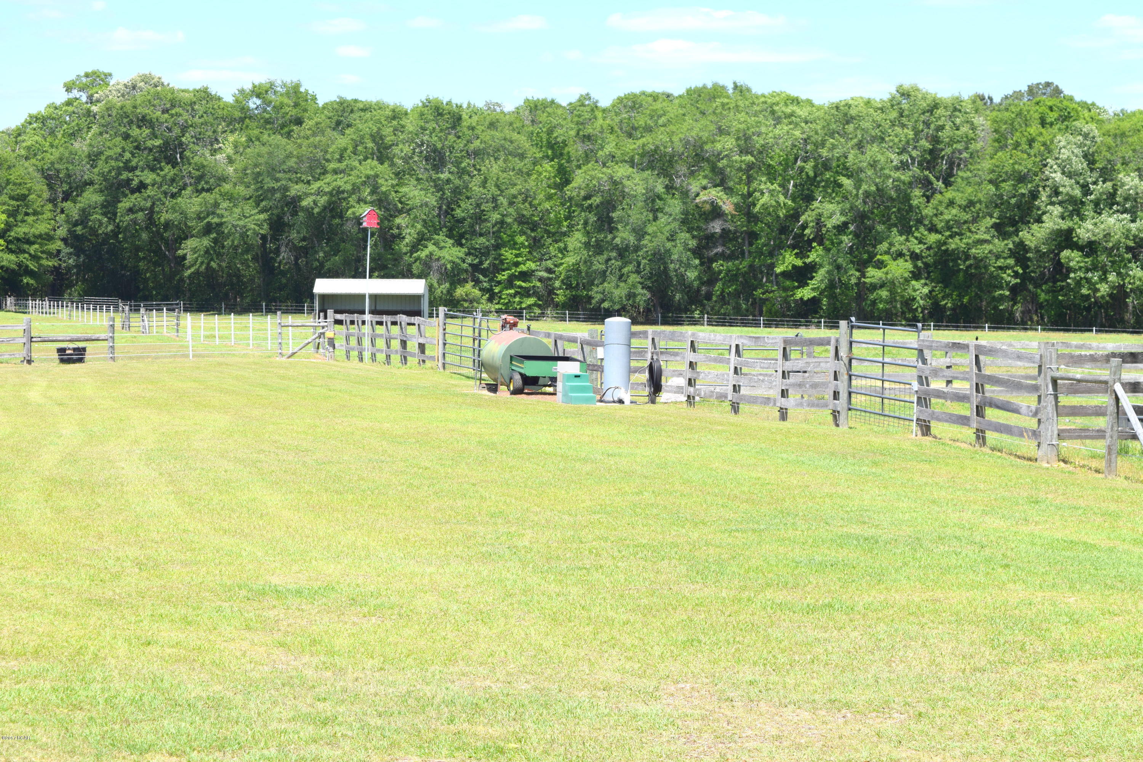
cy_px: 381
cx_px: 572
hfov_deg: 24.6
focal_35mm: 82
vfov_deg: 16.6
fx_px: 2619
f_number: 10
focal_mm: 55
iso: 200
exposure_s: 1/400
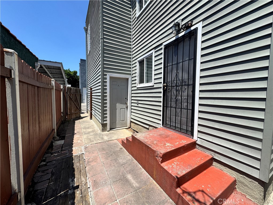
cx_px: 136
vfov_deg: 85.7
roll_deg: -0.4
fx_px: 110
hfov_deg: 102.1
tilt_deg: -3.4
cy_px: 102
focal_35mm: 14
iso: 50
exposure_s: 1/1927
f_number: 2.2
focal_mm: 2.22
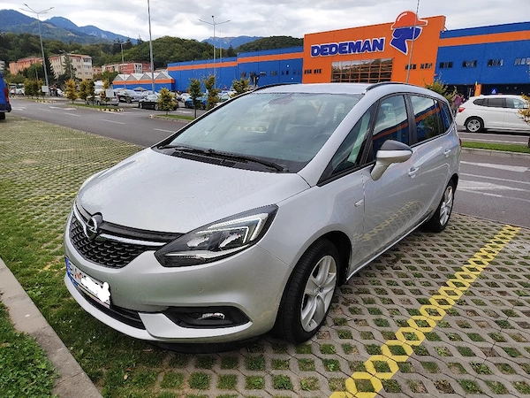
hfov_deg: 73.9
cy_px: 199
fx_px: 352
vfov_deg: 58.9
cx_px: 265
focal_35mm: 23
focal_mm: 5.59
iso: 51
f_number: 1.88
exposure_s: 1/100
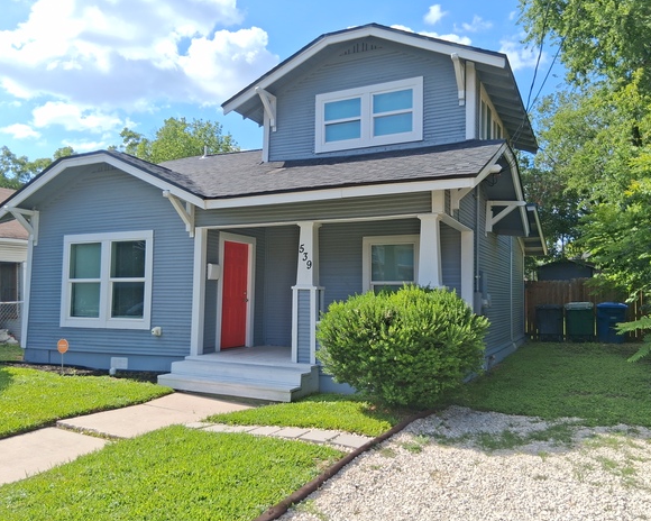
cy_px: 268
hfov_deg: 62.2
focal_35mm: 28
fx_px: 539
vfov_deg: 51.5
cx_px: 330
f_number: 1.8
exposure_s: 1/736
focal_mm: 3.98
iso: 25
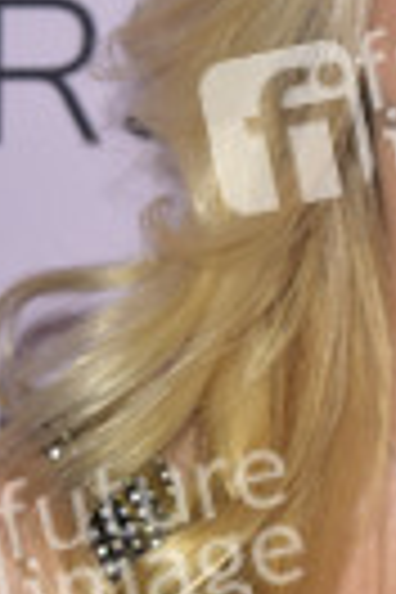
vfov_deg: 5.6
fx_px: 6088
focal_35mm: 369
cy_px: 333
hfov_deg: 3.7
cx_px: 565
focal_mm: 122
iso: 200
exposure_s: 1/250
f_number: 7.1
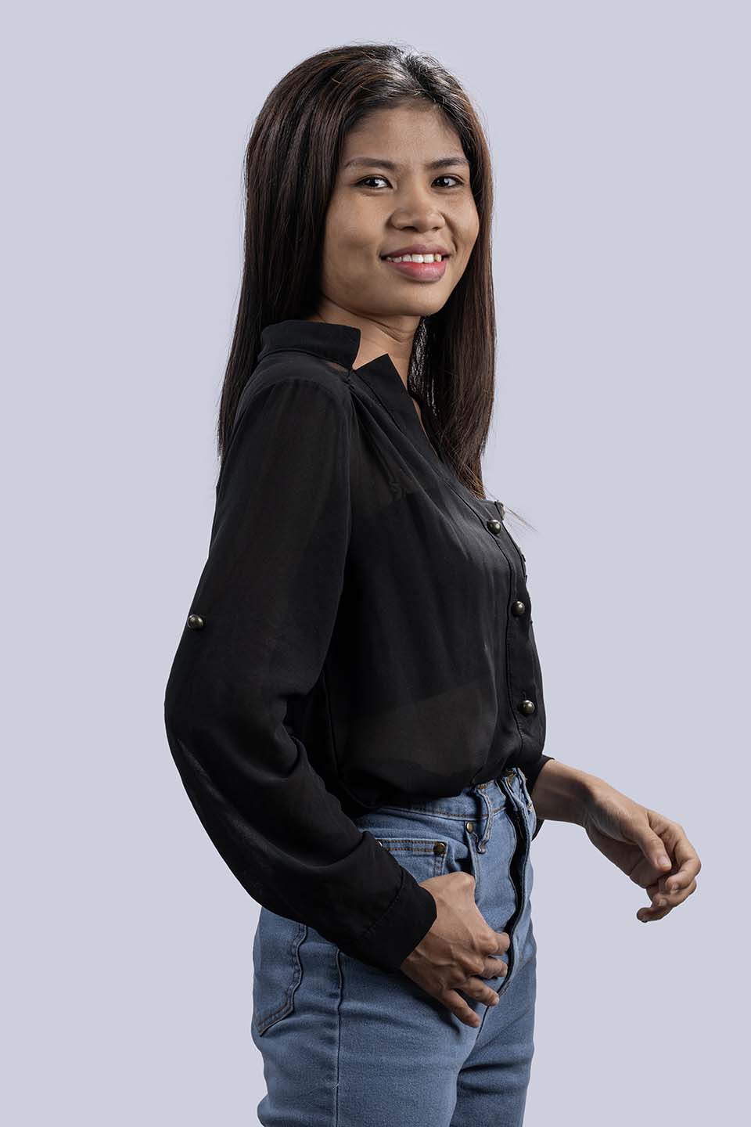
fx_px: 3285
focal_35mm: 105
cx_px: 376
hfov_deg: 13.0
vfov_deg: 19.5
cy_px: 564
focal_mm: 105
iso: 80
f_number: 11
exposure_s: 1/200
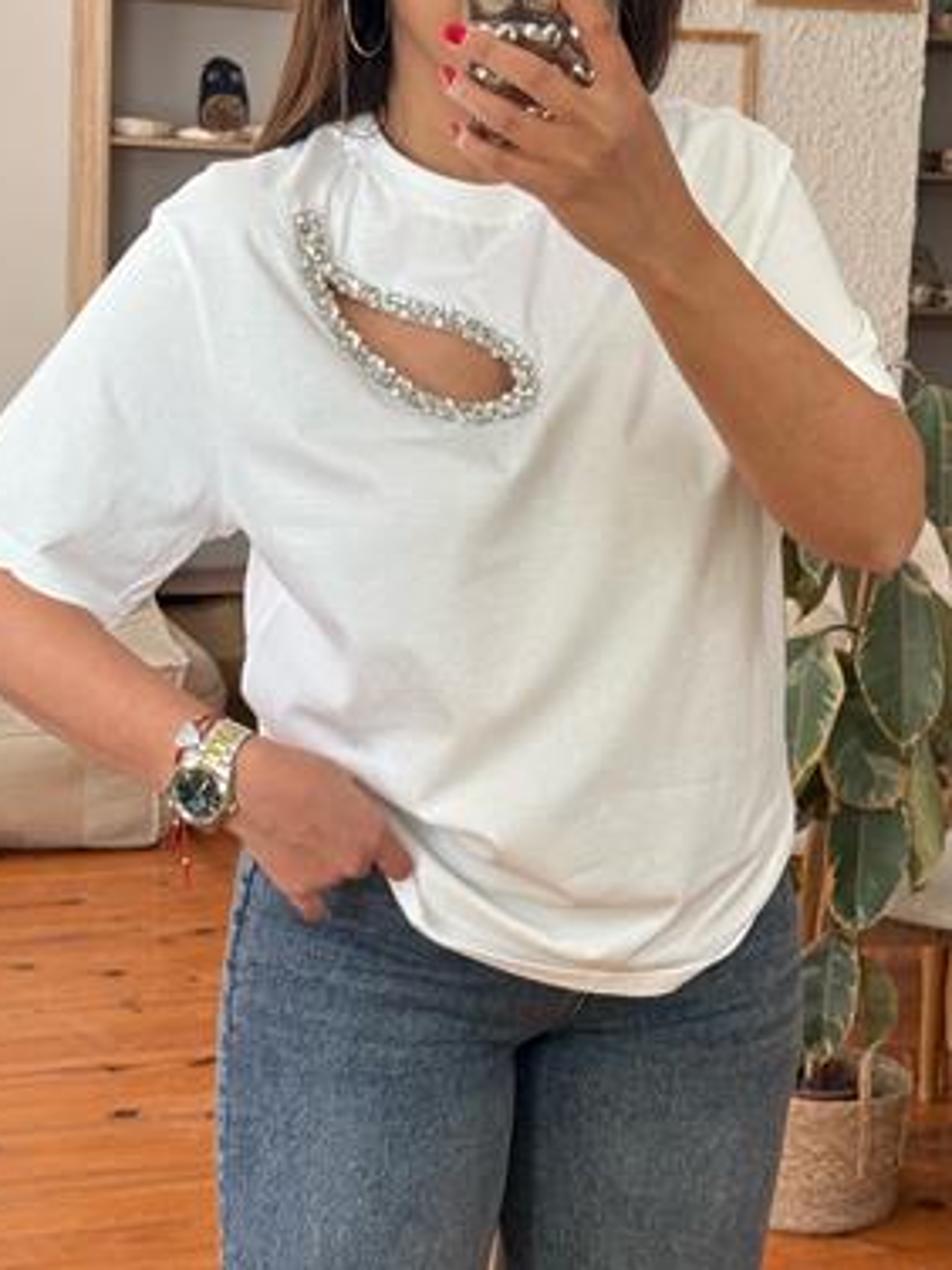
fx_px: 2493
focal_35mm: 68
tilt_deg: -21.4
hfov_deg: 21.6
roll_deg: -2.3
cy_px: 562
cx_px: 547
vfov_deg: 28.5
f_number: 1.78
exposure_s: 1/121
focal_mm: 6.76
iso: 80
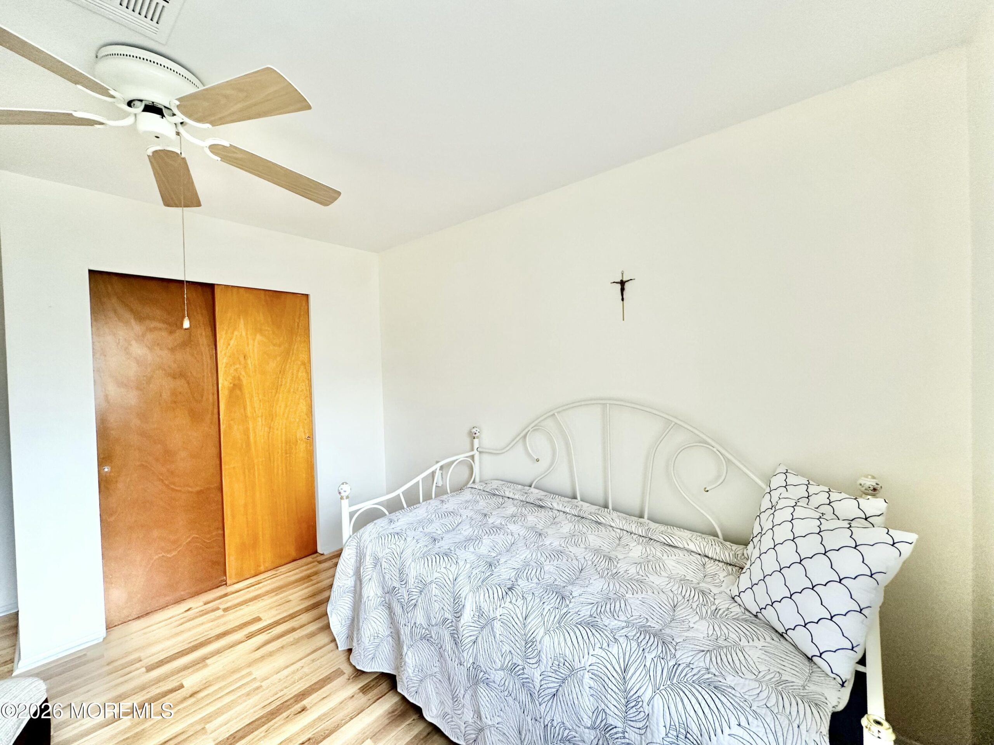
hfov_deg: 102.1
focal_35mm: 14
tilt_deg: -1.0
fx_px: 402
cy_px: 372
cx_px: 497
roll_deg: +1.2
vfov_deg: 85.7
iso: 160
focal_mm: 2.22
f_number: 2.2
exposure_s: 1/99
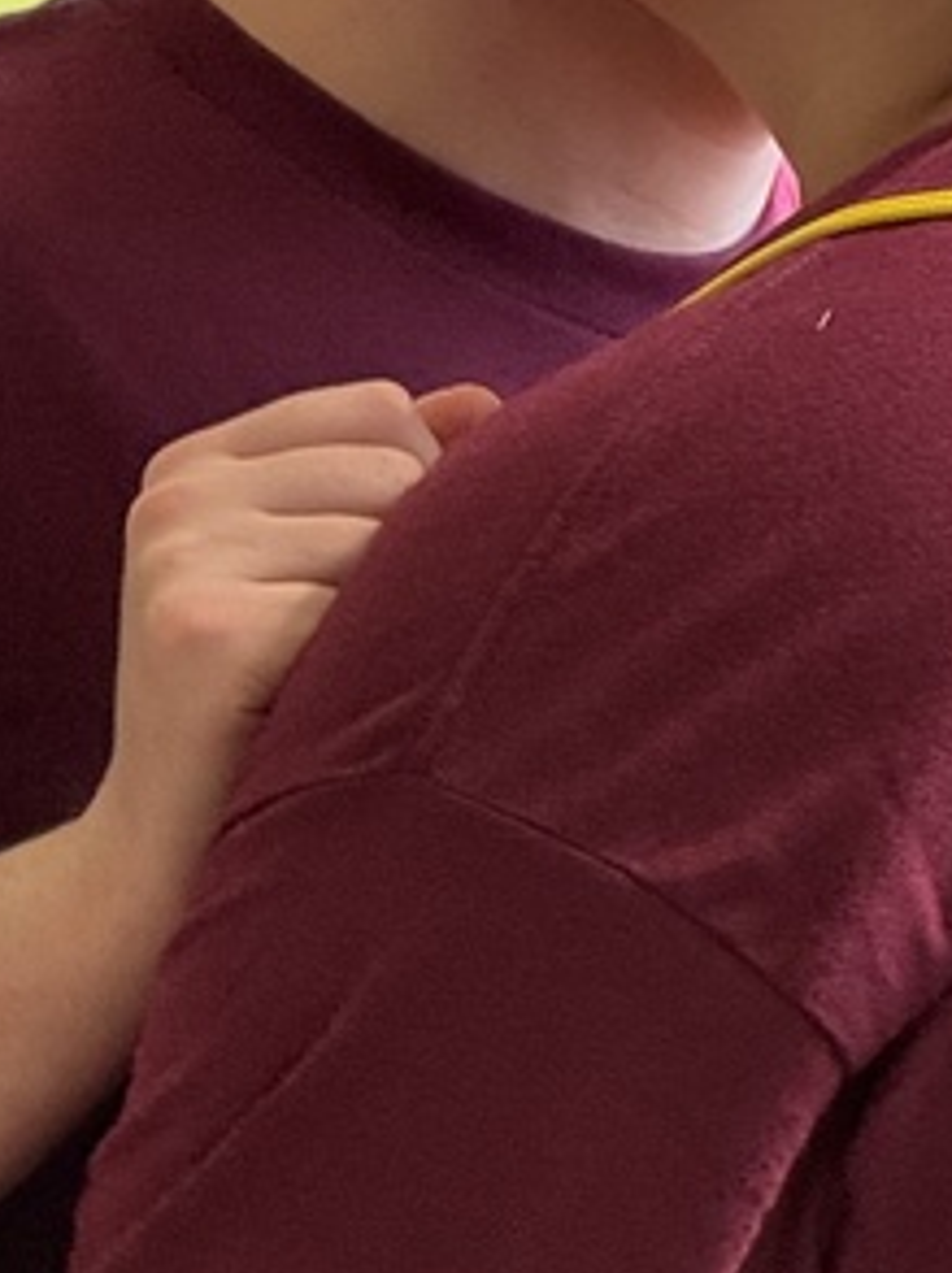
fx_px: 15435
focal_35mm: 420
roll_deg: +0.4
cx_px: 696
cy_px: 617
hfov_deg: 3.5
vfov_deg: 4.7
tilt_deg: -3.3
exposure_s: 1/176
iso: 64
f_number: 2.8
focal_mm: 15.66
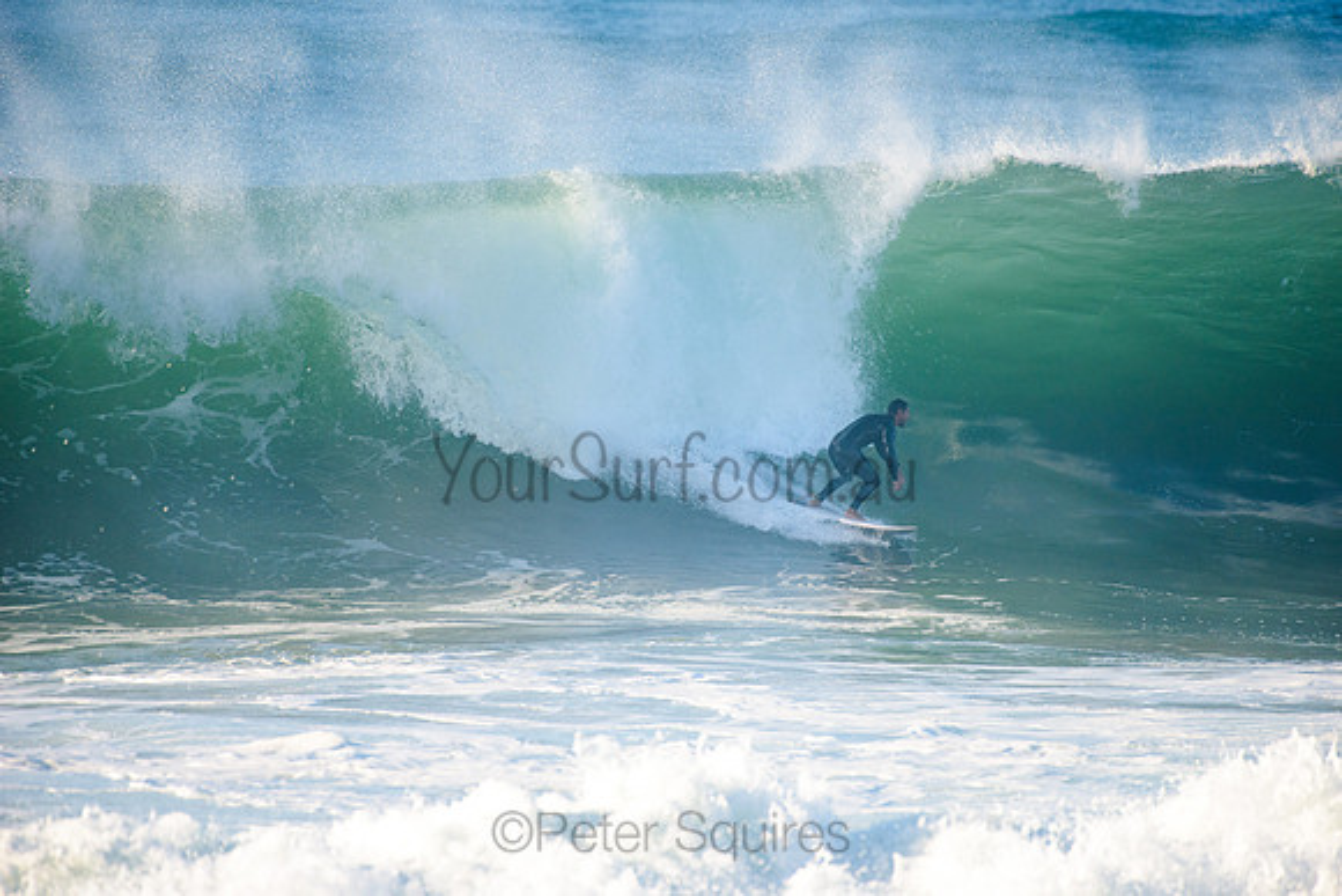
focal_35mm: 500
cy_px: 448
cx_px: 671
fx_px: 18646
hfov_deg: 4.1
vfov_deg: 2.8
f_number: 5.6
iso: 400
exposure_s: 1/1600
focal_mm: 500
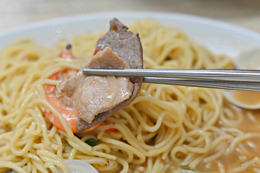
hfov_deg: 27.0
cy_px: 86
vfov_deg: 18.2
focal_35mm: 75
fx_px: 542
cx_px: 130
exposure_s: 1/200
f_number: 3.2
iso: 900
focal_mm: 50
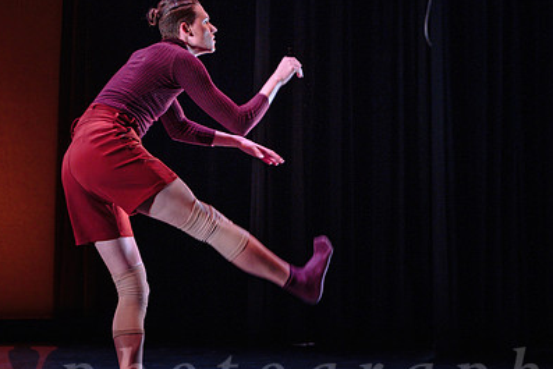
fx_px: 1229
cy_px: 212
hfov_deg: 25.4
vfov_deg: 17.1
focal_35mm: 80
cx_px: 268
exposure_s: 1/200
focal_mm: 50
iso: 2500
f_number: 2.8
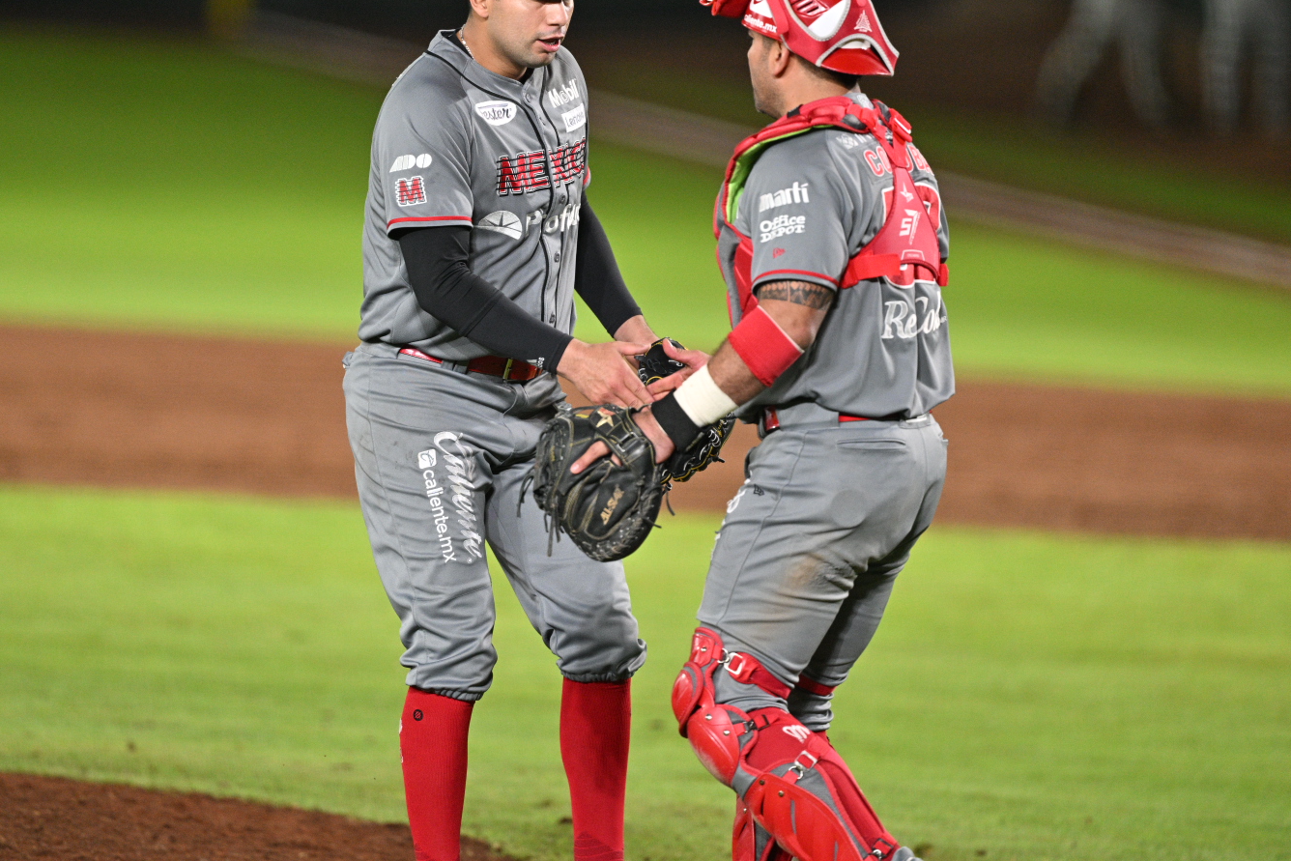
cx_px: 530
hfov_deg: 4.3
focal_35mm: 485
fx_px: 17393
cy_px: 378
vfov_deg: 2.8
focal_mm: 400
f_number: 2.8
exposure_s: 1/1000
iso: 2000
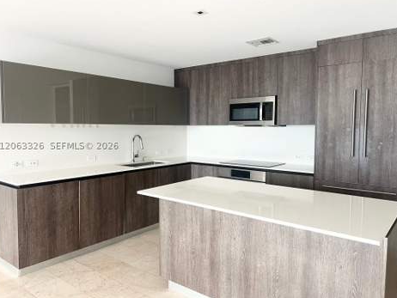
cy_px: 145
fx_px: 310
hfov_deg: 65.3
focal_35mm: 27
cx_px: 197
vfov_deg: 51.4
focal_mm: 5.7
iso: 125
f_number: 1.5
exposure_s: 1/79
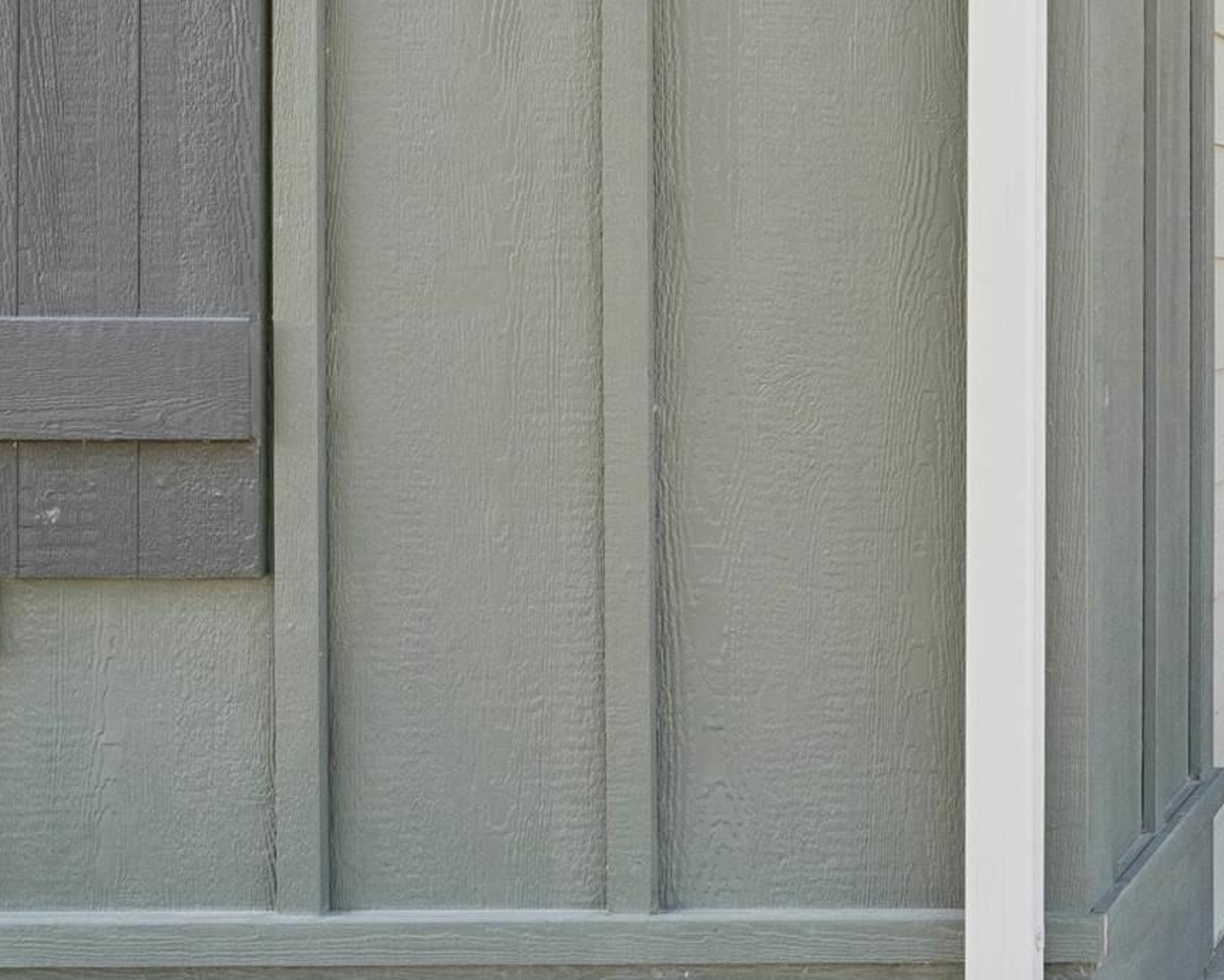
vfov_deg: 25.2
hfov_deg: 26.1
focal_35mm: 60
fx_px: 2162
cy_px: 251
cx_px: 1664
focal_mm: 17.8
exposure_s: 1/25
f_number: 13
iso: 400
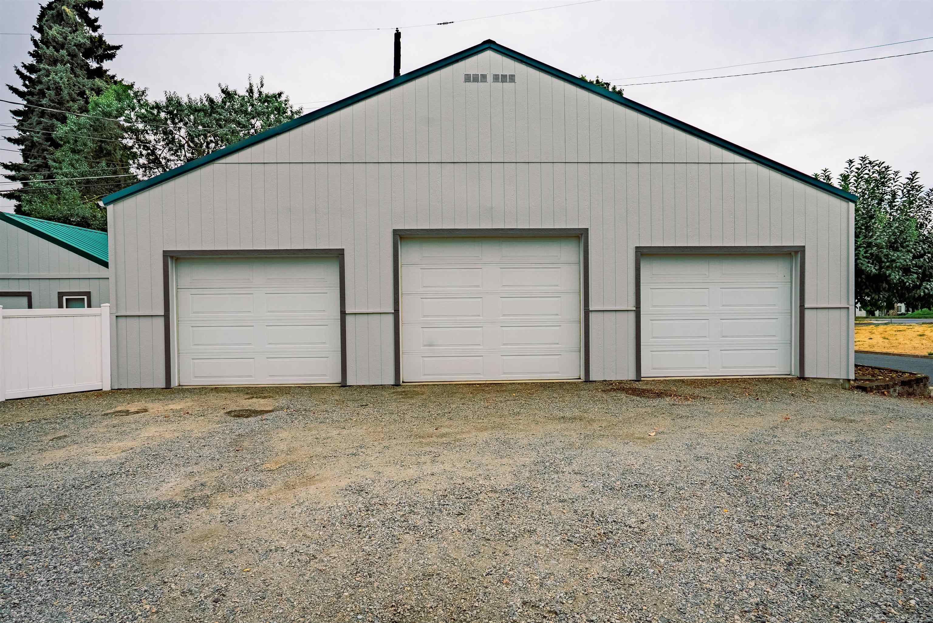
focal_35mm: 21
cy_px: 312
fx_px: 545
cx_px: 466
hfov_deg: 81.2
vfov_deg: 59.6
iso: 400
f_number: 8
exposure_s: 1/8000
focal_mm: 21
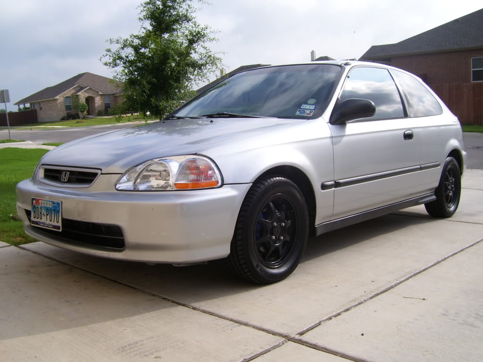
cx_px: 242
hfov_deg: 50.1
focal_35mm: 37
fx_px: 516
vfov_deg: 38.7
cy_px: 181
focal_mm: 6
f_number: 4.8
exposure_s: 1/500
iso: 80
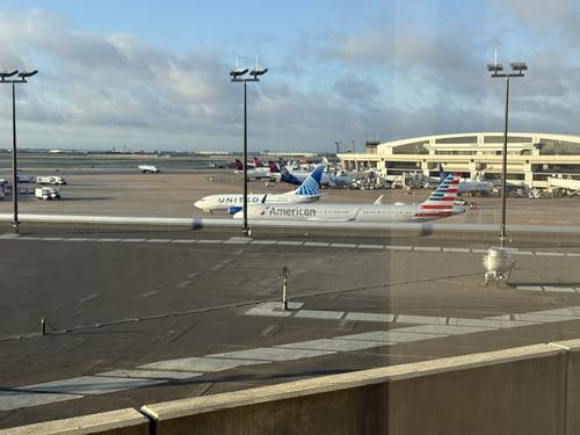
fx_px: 804
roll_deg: -0.2
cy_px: 218
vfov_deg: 30.3
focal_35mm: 48
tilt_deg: -5.3
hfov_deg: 39.7
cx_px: 290
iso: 64
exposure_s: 1/885
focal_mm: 6.76
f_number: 1.78
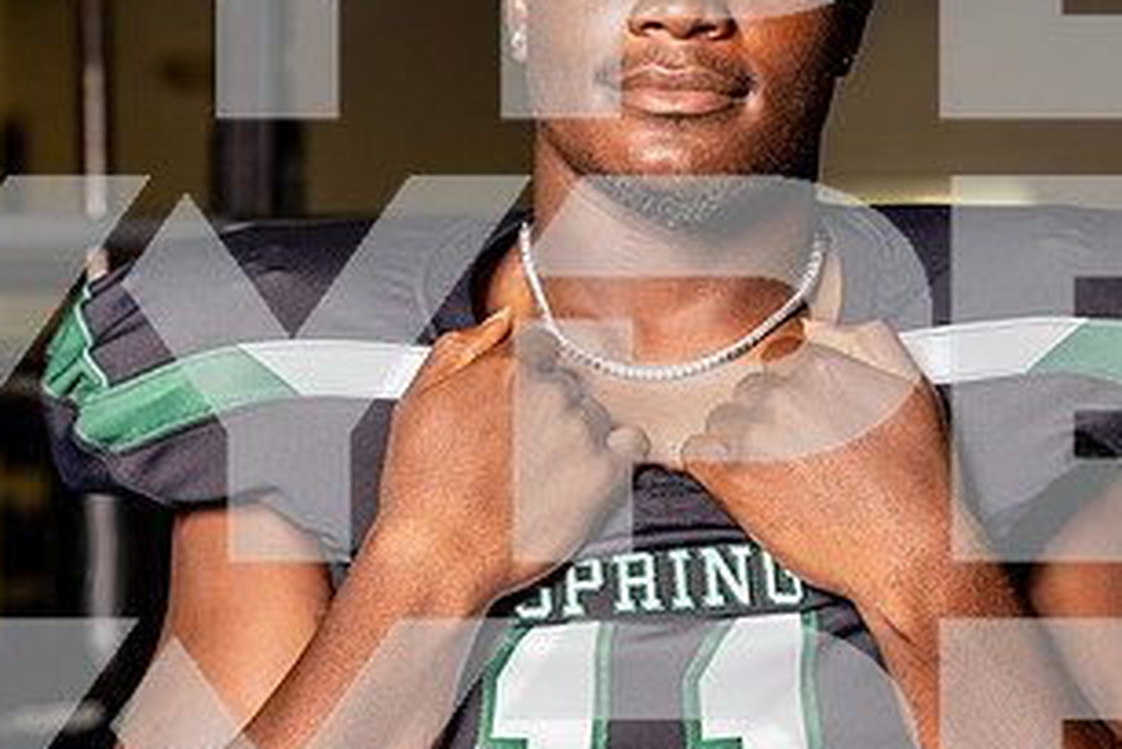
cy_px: 371
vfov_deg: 11.3
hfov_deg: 16.9
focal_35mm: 121
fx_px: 3773
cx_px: 442
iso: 320
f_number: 4.5
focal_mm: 64
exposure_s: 1/500
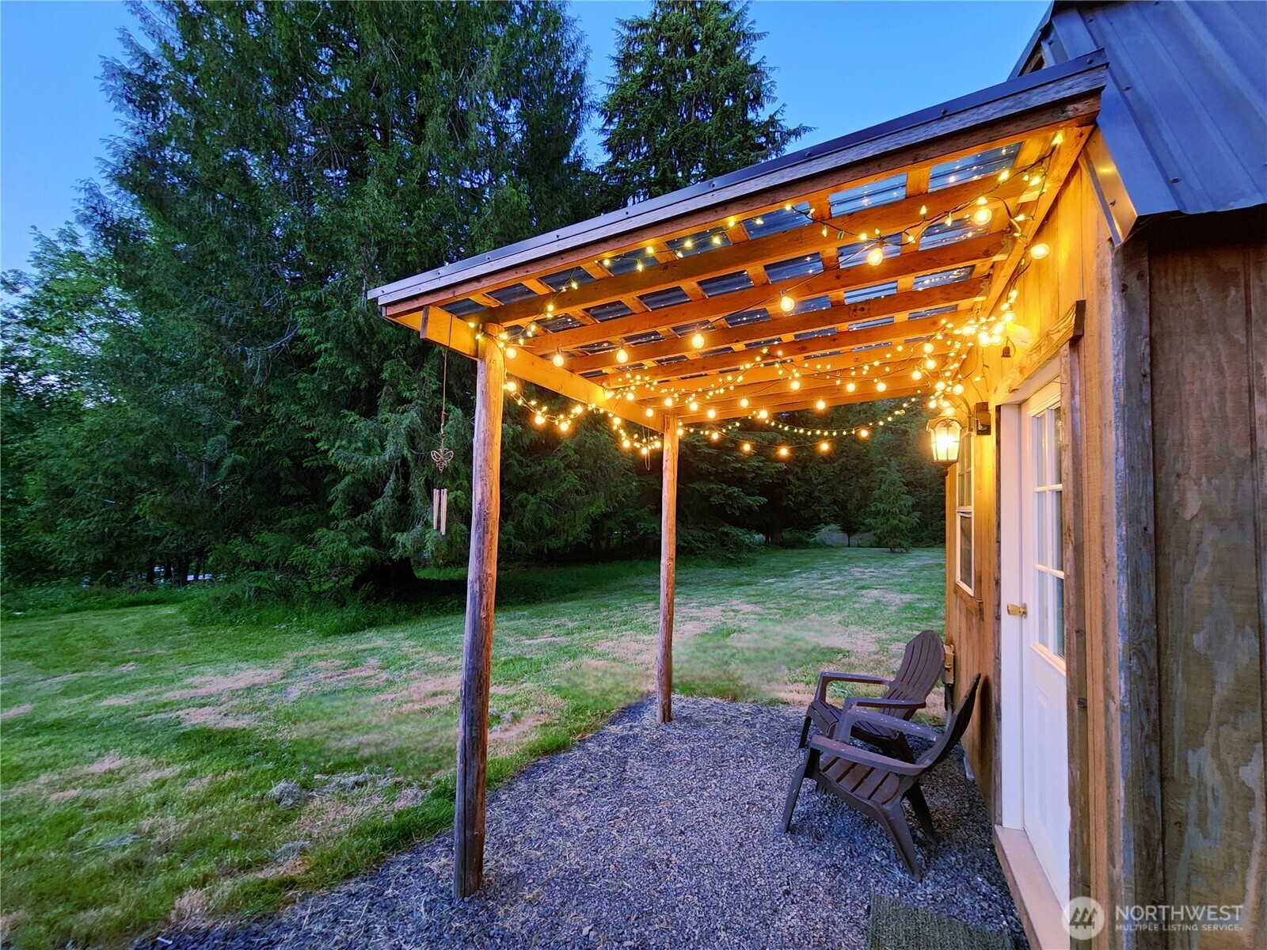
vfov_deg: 89.9
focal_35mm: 13
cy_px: 475
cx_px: 634
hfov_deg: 106.2
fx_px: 476
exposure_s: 1/30
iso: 500
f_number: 2.2
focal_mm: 2.2
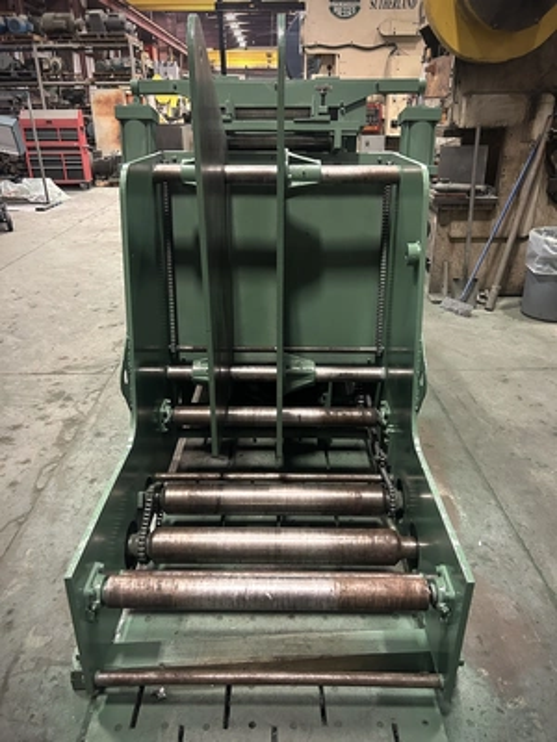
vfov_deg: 67.3
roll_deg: +0.8
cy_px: 371
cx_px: 278
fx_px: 558
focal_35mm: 26
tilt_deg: -25.4
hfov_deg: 53.1
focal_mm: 5.7
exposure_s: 1/40
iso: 640
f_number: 1.5
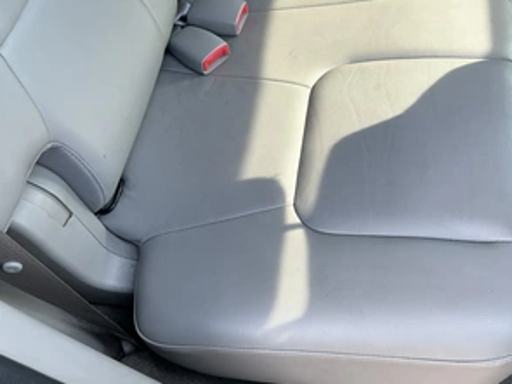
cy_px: 186
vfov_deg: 37.7
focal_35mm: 38
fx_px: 562
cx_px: 266
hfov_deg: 49.0
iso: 40
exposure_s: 1/122
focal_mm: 3
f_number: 1.8
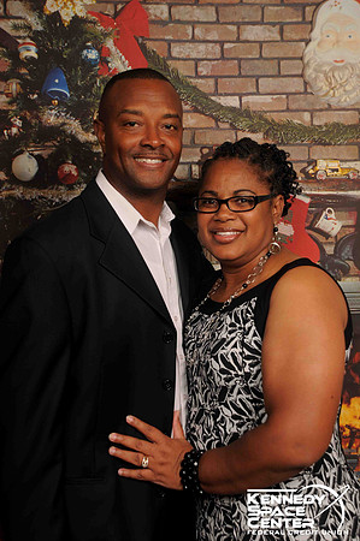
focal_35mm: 52
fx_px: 789
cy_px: 270
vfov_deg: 37.9
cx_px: 180
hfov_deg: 25.7
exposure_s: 1/125
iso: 200
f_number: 5.6
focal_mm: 35
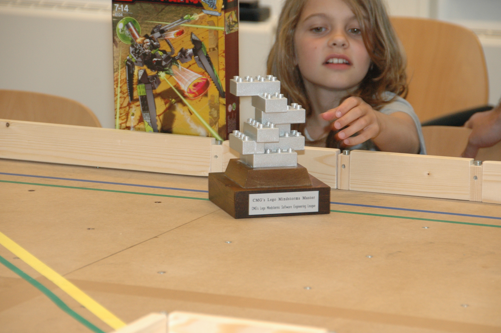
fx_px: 2962
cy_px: 161
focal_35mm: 213
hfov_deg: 9.7
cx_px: 263
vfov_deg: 6.4
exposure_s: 1/60
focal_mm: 130
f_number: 5.6
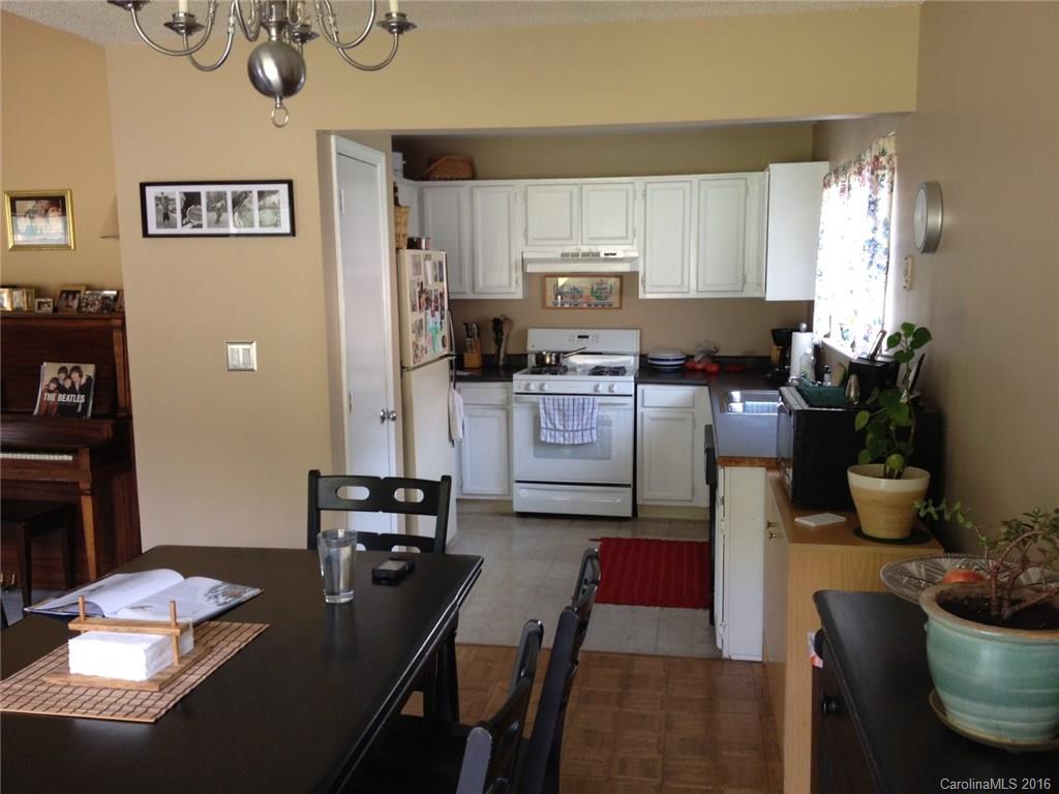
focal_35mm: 35
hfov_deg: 52.6
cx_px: 530
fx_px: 1071
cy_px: 397
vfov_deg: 40.7
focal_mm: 4.28
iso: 80
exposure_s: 1/20
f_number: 2.4
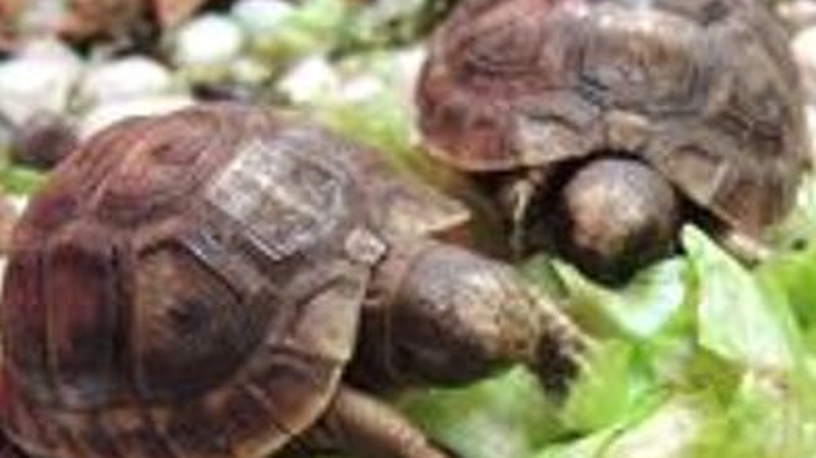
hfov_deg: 22.9
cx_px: 410
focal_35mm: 93
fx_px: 2011
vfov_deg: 13.0
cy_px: 280
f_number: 3.9
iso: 400
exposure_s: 1/25
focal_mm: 12.4
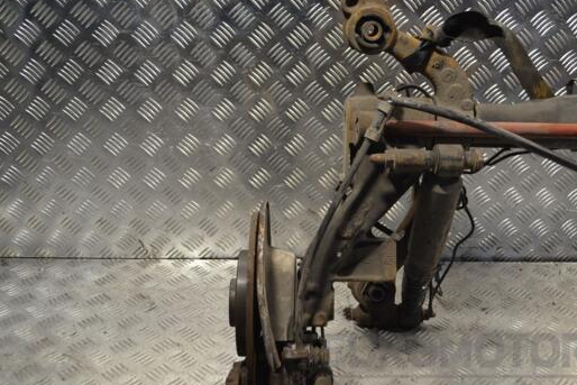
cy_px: 201
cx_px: 302
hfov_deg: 46.4
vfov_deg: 31.9
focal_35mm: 42
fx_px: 673
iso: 400
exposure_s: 1/100
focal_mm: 24
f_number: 5
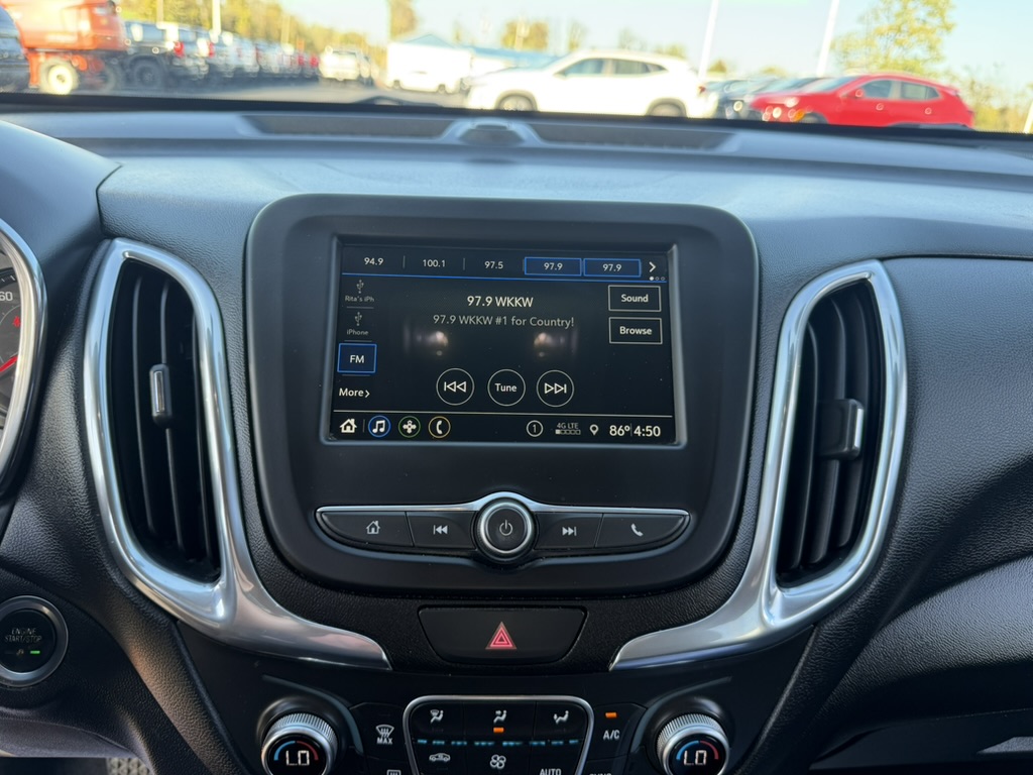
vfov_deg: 56.8
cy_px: 388
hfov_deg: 71.6
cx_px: 516
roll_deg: -6.0
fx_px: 716
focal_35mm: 24
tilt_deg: -20.1
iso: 80
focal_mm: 6.76
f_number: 1.78
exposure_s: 1/121
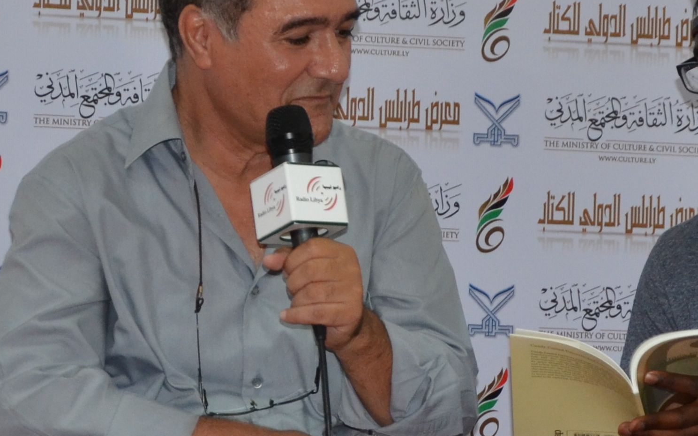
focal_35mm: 177
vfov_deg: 7.4
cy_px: 461
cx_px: 218
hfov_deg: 11.8
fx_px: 3361
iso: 800
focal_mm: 35
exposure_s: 1/60
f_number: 4.5
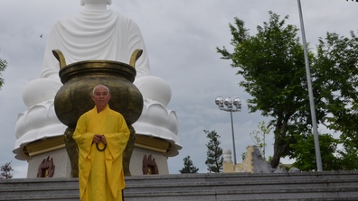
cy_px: 83
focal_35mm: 67
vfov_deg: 18.0
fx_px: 636
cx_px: 142
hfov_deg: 31.3
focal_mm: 26
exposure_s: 1/250
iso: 640
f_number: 14
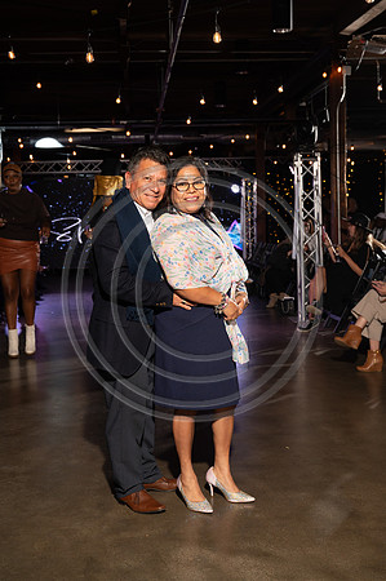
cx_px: 193
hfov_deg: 27.5
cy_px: 290
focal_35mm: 49
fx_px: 790
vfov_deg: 40.4
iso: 1250
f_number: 6.3
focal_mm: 49
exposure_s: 1/200
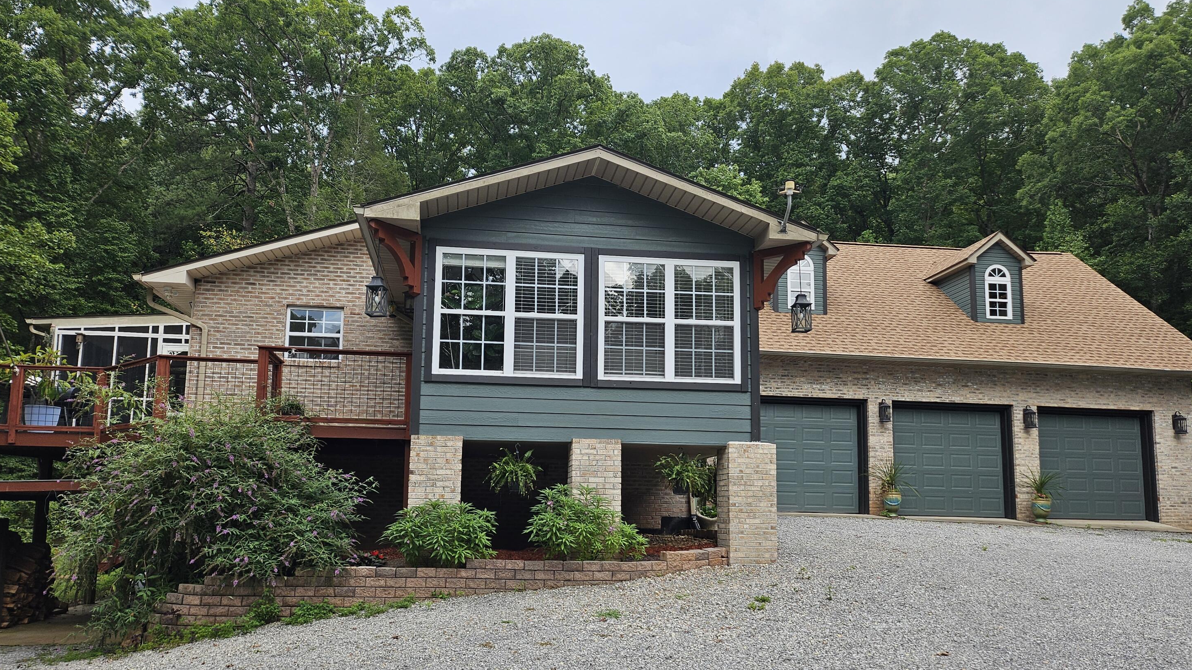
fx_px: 853
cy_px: 390
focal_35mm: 27
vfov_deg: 42.8
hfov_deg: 69.9
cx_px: 591
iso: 50
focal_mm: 5
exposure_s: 1/957
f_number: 1.8
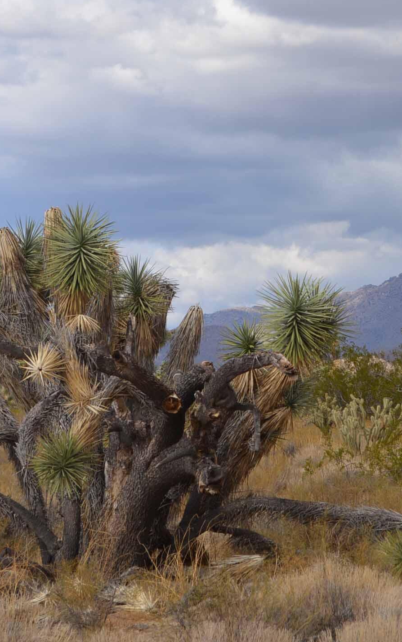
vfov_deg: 11.9
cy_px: 288
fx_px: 3086
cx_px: 540
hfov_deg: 7.4
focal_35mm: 176
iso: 100
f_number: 10
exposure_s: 1/200
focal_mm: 55
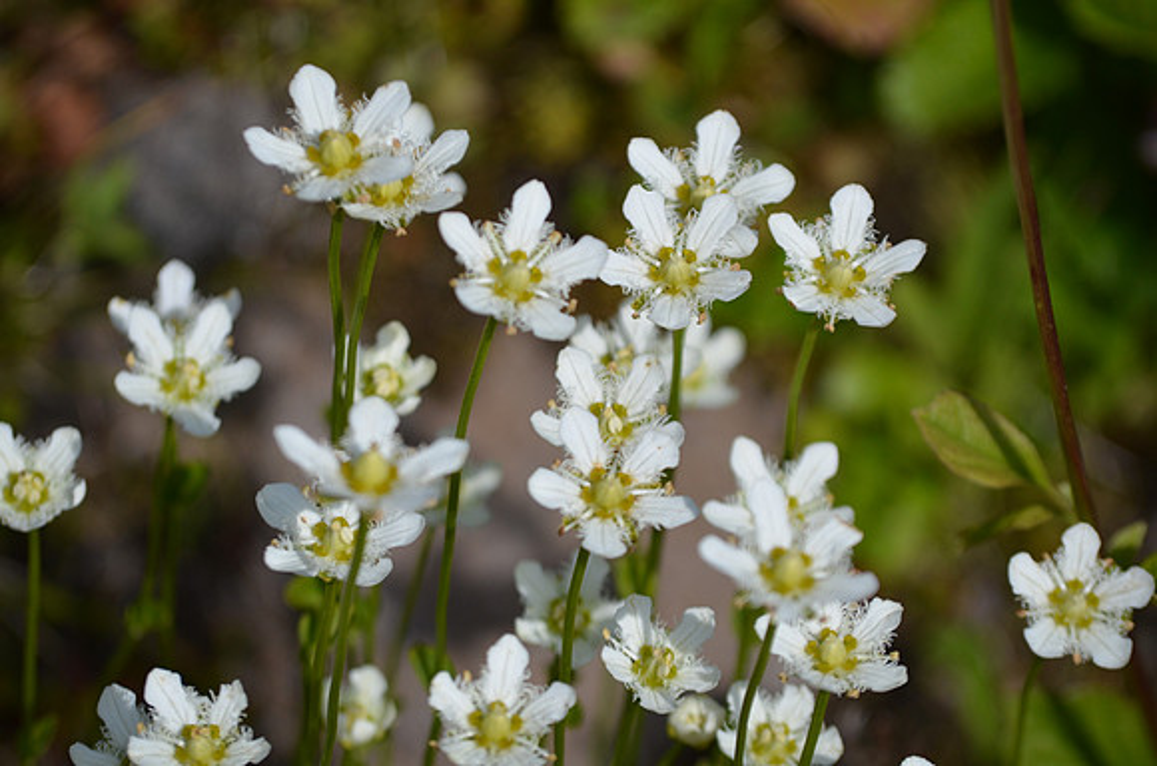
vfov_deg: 5.4
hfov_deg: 8.1
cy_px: 383
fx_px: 8177
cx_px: 578
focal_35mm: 255
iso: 400
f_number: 5.6
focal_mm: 170
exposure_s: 1/1250
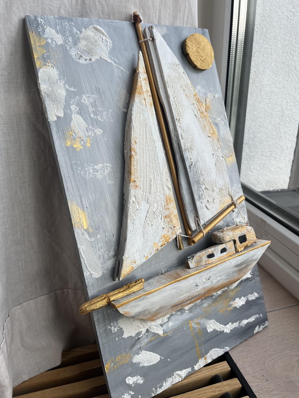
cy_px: 199
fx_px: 299
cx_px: 150
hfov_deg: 53.1
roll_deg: +2.1
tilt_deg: -22.4
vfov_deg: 67.3
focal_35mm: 26
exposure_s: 1/407
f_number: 1.6
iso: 50
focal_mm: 5.1
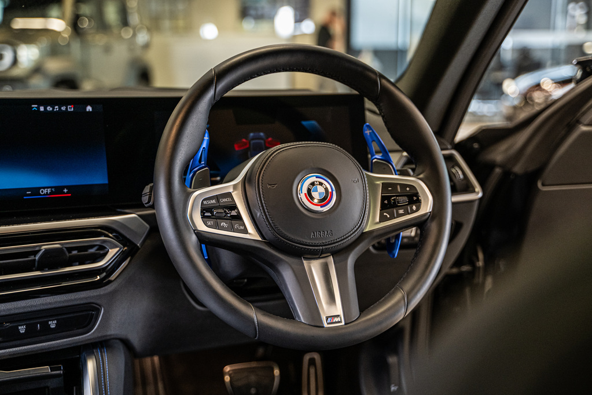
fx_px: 740
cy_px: 198
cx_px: 296
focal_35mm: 45
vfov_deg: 29.9
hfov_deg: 43.6
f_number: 2.8
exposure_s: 1/160
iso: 1600
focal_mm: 45
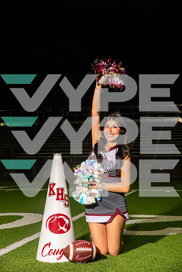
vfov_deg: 33.4
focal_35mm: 60
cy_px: 136
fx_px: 455
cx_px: 91
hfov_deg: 22.6
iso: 1000
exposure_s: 1/400
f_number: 7.1
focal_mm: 60
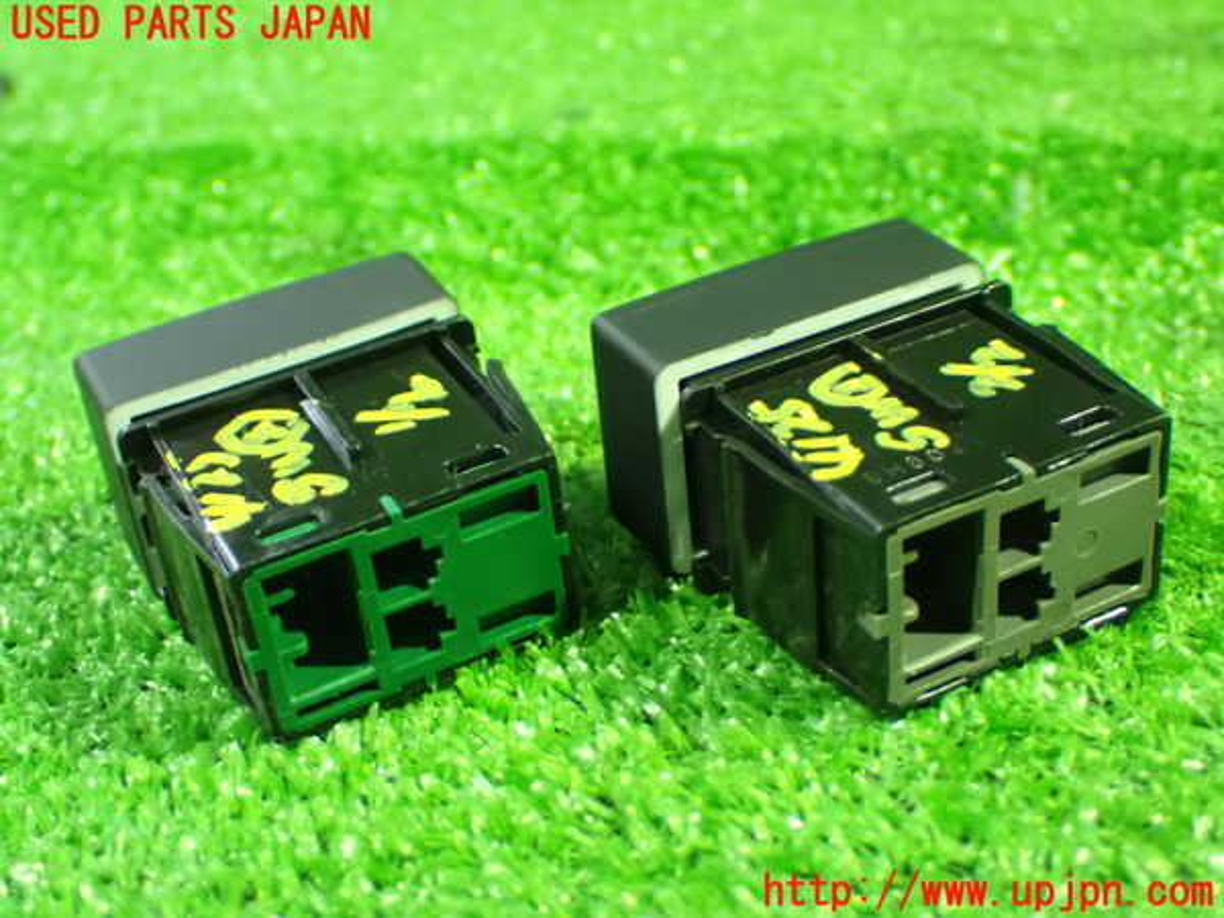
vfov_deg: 29.1
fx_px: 1768
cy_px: 459
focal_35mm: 50
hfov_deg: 38.2
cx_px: 612
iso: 1600
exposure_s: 1/20
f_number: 3.2
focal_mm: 9.01
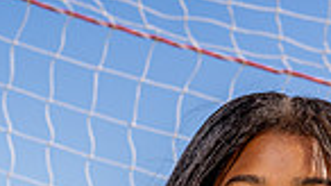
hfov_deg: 14.4
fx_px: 1307
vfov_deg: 7.4
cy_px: 501
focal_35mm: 149
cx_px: 222
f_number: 7.1
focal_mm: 46
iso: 100
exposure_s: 1/250
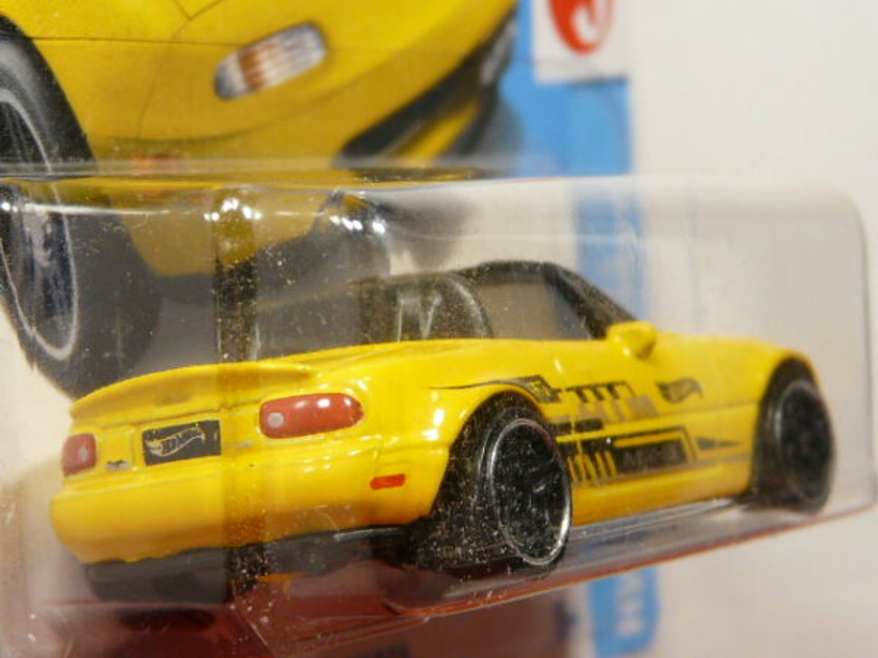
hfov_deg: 16.4
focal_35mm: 120
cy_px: 329
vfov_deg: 12.3
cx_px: 439
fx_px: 3044
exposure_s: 1/50
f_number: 3.2
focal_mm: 12.3
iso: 100
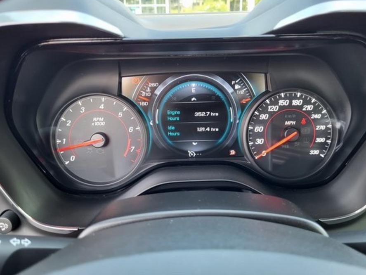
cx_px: 191
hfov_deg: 59.9
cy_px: 129
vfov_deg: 46.8
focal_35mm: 30
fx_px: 317
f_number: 1.8
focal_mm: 5.4
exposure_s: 1/100
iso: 125
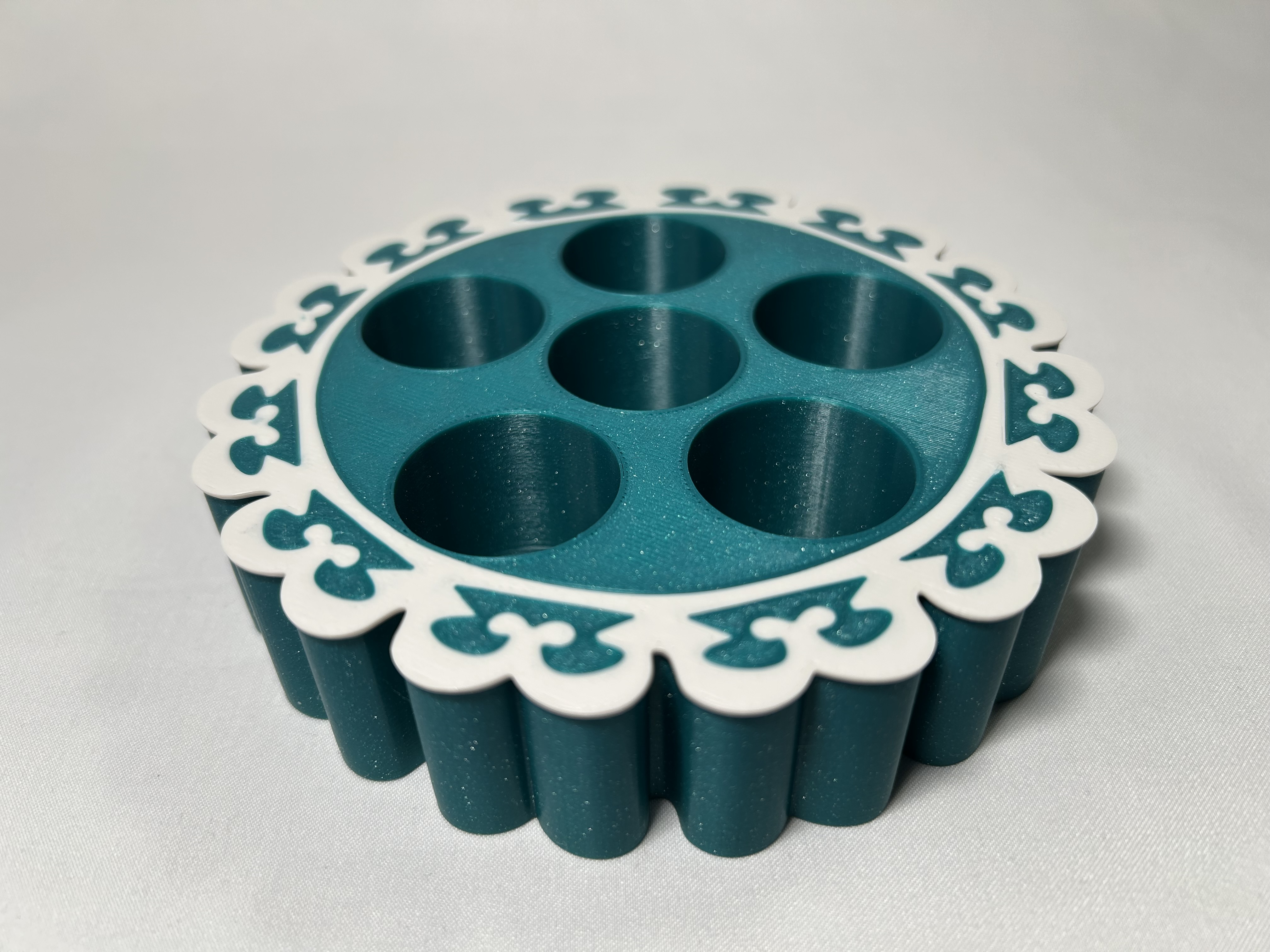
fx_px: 954
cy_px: 476
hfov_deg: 67.3
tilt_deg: -38.2
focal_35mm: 26
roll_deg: +1.8
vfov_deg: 53.1
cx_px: 635
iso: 40
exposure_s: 1/120
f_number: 1.5
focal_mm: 5.7
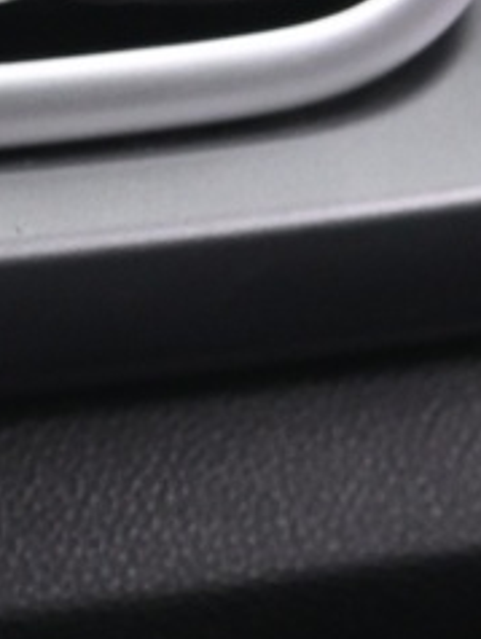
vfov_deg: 8.6
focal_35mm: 229
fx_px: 4235
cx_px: -1155
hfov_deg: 5.9
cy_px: 234
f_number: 4
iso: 2000
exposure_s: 1/13
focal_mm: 35
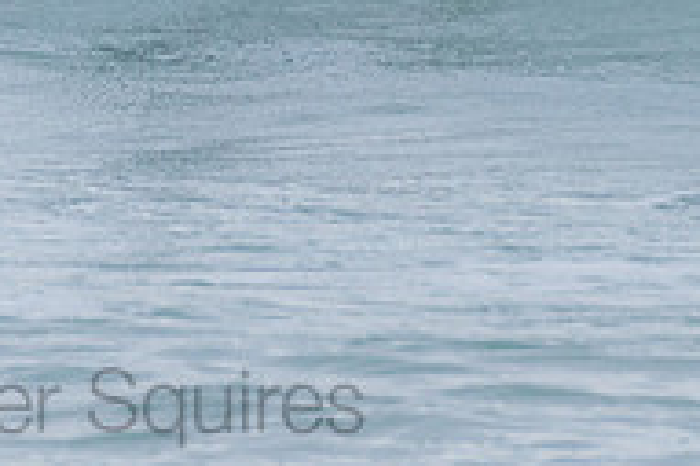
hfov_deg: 1.1
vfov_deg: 0.7
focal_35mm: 1865
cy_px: -249
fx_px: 36232
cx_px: 176
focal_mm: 500
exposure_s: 1/2000
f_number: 5.6
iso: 1000
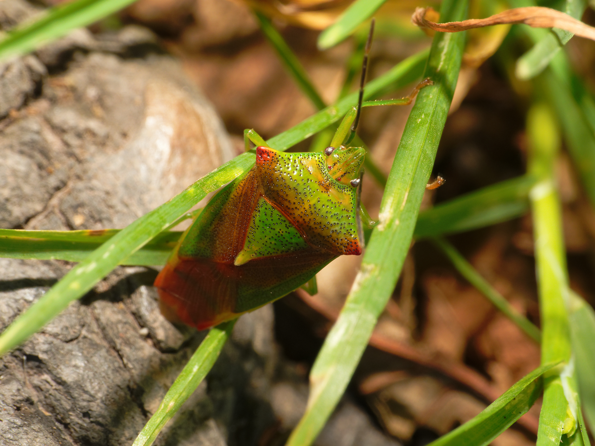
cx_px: 298
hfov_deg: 14.6
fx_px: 2320
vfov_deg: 11.0
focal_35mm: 135
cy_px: 223
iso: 100
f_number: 7.1
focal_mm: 28.9
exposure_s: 1/100
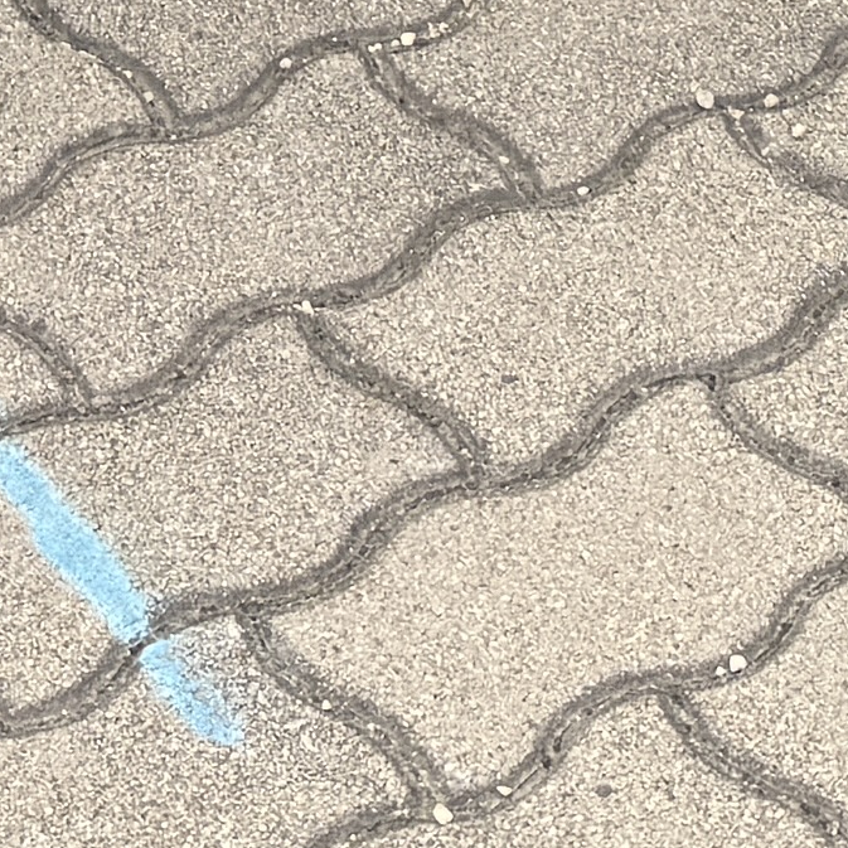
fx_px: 4989
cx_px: 18
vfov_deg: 8.1
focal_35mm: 180
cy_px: -1822
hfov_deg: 9.7
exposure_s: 1/282
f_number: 1.78
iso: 64
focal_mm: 6.76
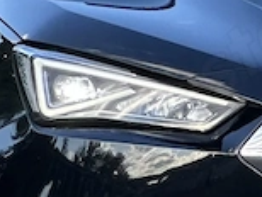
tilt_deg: +0.4
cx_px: 524
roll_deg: -1.9
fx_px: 3790
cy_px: 49
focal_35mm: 500
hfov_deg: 3.9
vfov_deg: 3.0
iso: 32
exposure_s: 1/203
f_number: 2.8
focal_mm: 9
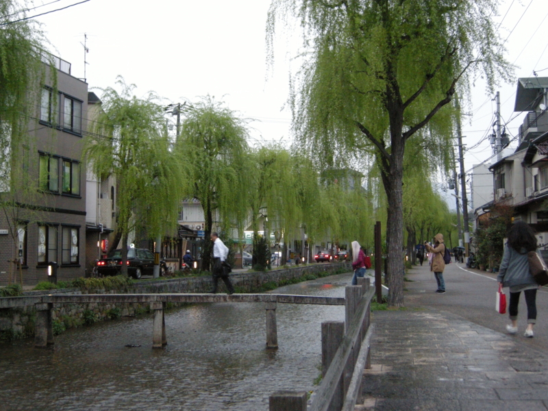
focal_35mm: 47
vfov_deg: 30.9
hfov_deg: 40.4
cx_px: 274
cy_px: 206
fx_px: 744
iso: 400
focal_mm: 10.1
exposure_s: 1/41.8
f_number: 3.1
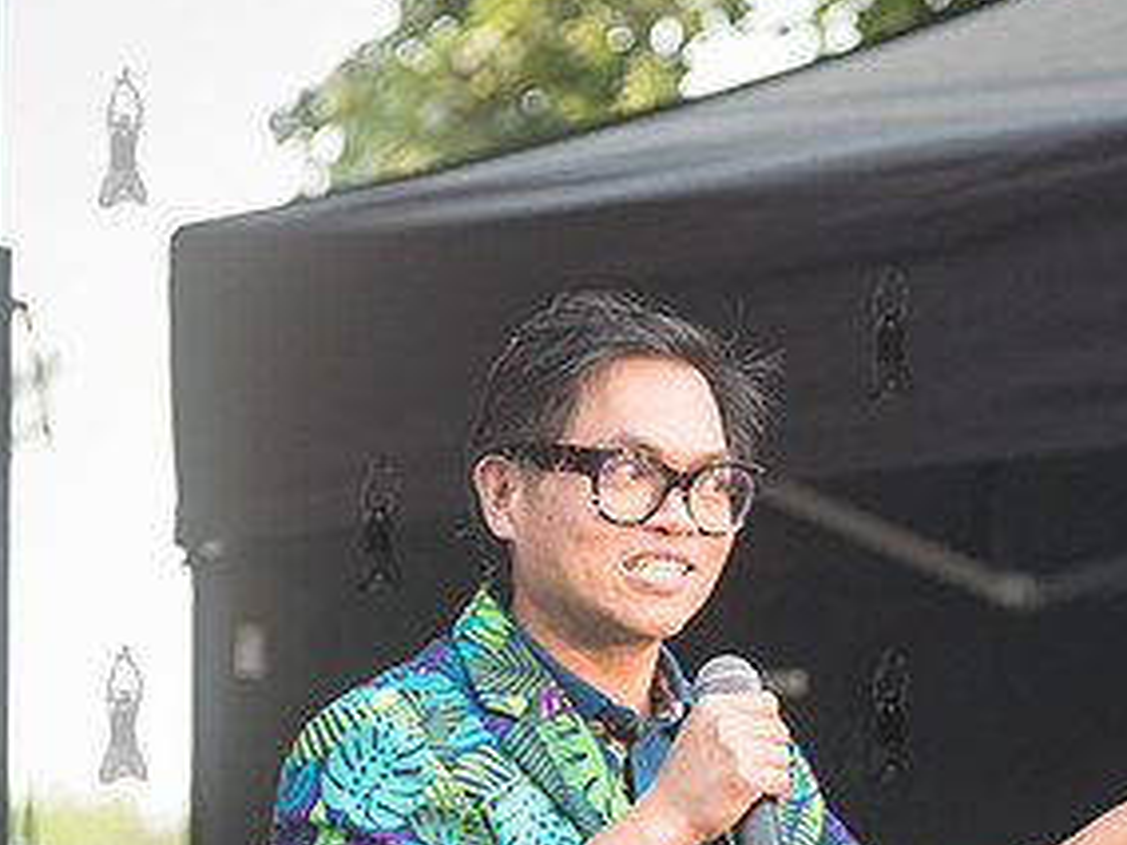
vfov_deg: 3.8
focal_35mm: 393
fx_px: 12795
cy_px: 712
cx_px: 889
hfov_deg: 5.0
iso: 1000
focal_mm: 200
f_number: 5
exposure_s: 1/500
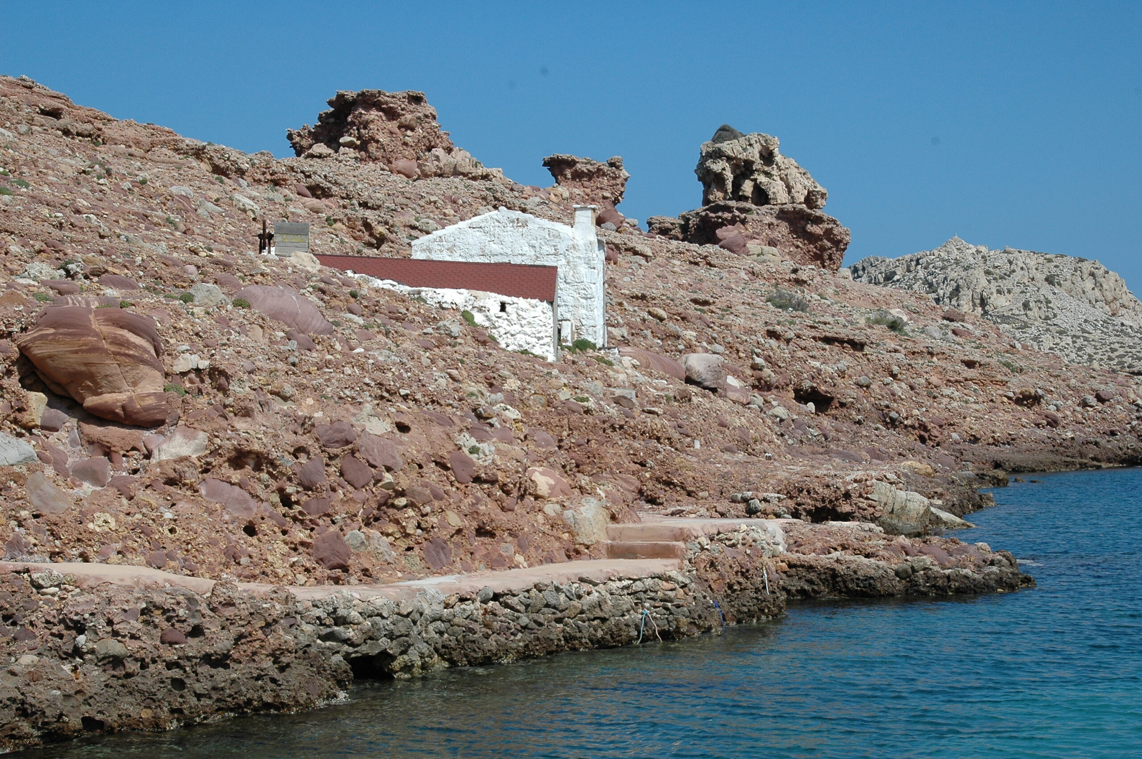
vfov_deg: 18.9
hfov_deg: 28.1
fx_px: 2282
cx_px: 571
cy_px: 380
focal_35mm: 72
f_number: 11
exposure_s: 1/500
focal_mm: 48
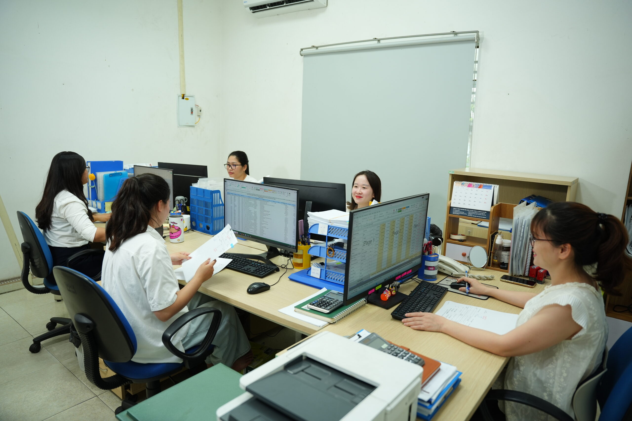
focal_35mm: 24
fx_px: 421
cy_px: 210
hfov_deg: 73.7
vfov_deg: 53.1
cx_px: 316
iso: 400
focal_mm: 24
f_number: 2.8
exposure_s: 1/100
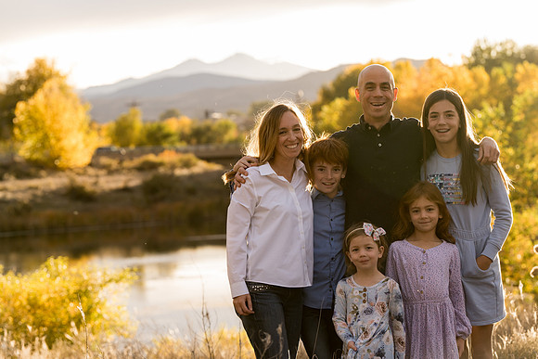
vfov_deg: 8.9
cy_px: 180
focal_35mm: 154
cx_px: 269
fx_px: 2302
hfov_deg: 13.3
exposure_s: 1/250
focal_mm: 154
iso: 640
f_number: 6.3
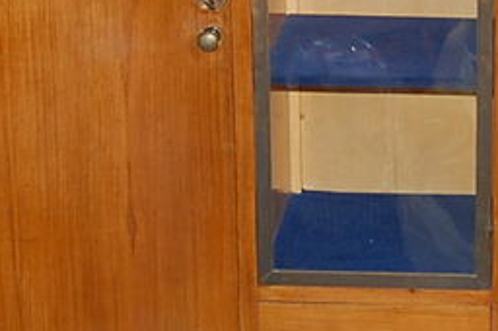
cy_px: 46
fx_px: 1865
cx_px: 432
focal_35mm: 135
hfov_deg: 15.1
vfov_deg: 10.1
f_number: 3.8
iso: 400
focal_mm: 23
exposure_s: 1/60
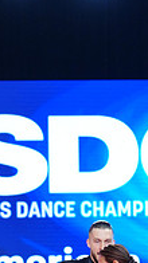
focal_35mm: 242
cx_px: 71
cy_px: 327
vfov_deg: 8.8
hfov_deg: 5.0
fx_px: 1691
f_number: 2
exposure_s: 1/400
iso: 320
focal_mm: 52
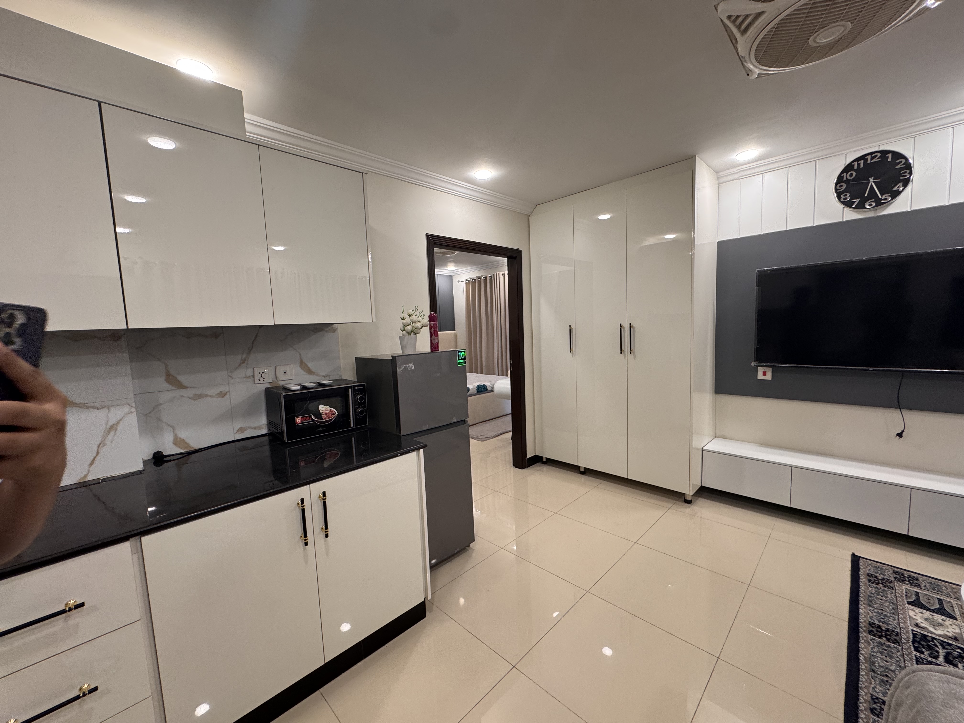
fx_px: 390
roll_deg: +3.1
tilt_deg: -5.4
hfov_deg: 102.1
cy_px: 362
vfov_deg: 85.7
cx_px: 482
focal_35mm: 14
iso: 125
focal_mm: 2.22
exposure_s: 1/100
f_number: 2.2
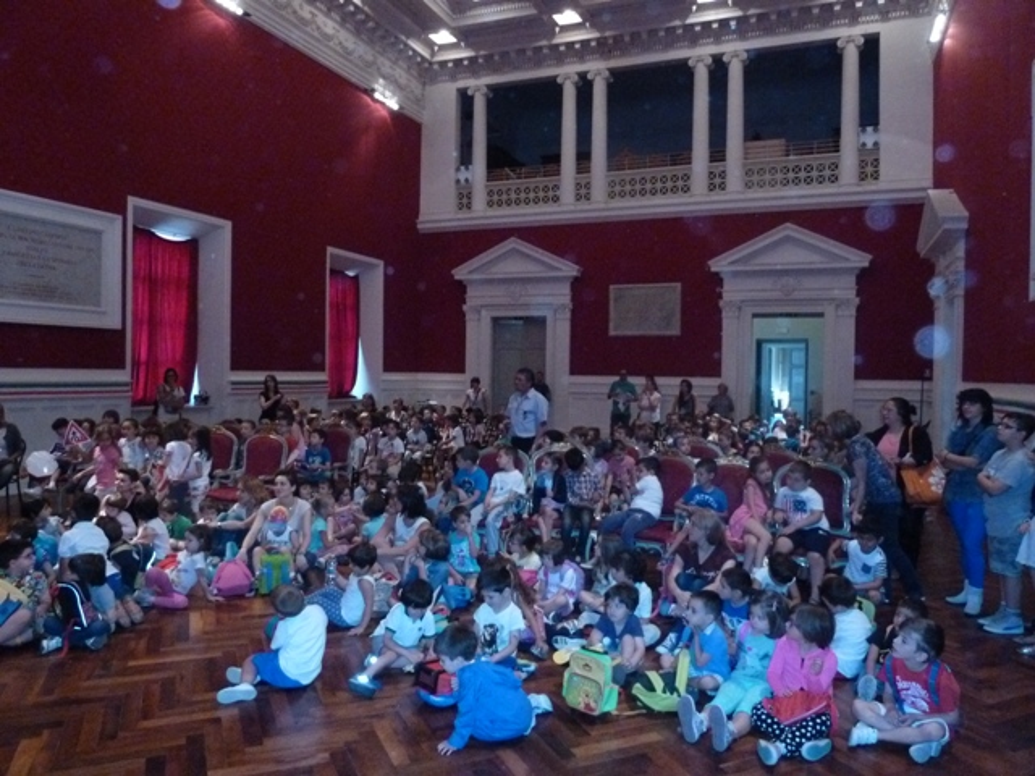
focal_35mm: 25
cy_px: 388
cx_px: 518
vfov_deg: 54.9
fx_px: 747
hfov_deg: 69.4
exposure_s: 1/60
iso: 640
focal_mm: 4.1
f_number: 3.3
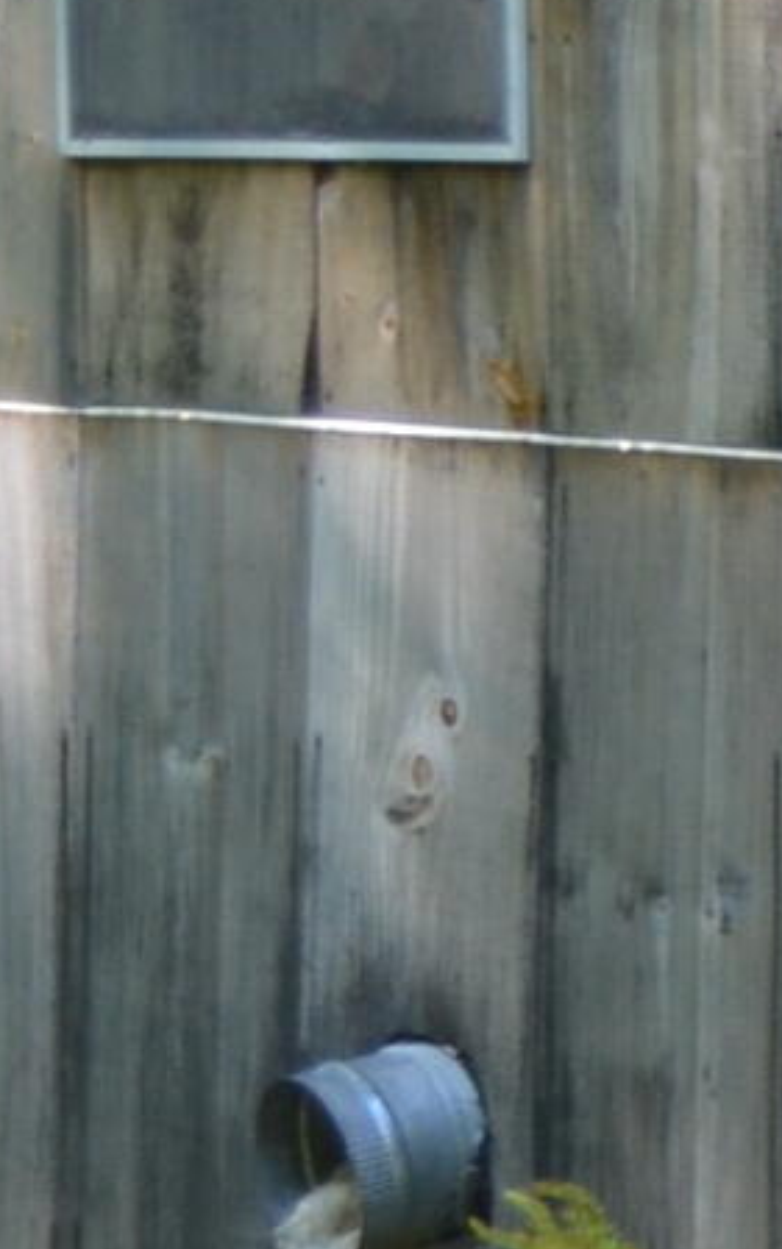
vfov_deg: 6.4
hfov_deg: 3.9
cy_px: 1075
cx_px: 2493
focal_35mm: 326
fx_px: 11106
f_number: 5.6
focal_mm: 32
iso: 400
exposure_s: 1/125
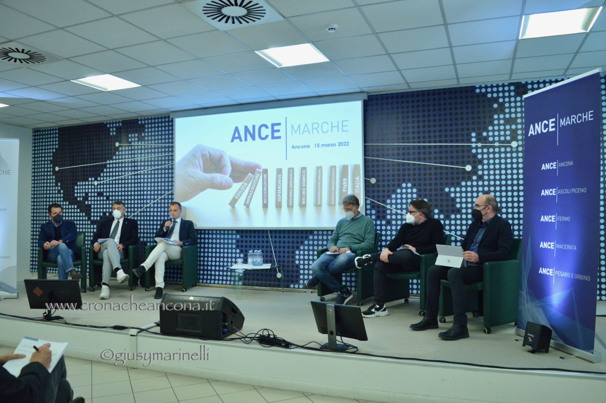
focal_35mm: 27
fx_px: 454
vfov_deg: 47.9
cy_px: 202
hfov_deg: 67.4
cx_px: 303
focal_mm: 18
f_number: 3.5
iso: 1100
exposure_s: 1/60
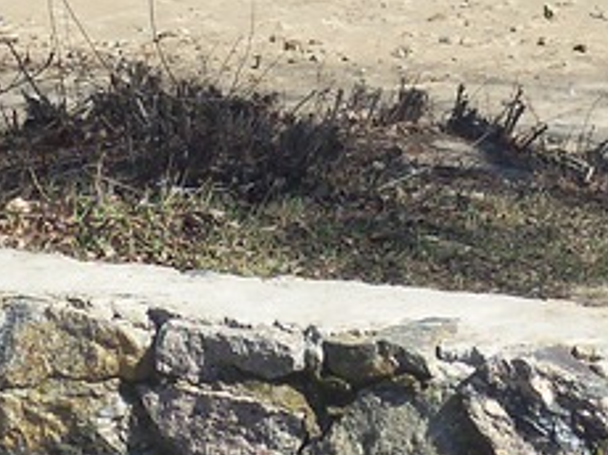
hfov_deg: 10.4
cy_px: -58
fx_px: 3281
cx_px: 703
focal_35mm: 187
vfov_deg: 7.9
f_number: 3.2
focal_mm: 7.1
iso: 80
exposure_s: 1/640
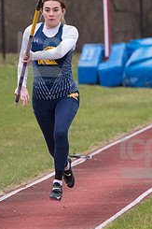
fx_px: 3494
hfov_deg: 2.5
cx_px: 40
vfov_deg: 3.7
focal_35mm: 551
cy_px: 57
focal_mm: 200
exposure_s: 1/2000
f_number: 4.5
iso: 2000
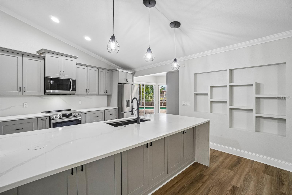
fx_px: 122
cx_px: 146
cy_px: 98
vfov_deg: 77.3
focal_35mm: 15
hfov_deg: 100.4
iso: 400
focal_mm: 10
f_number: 8
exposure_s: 1/30
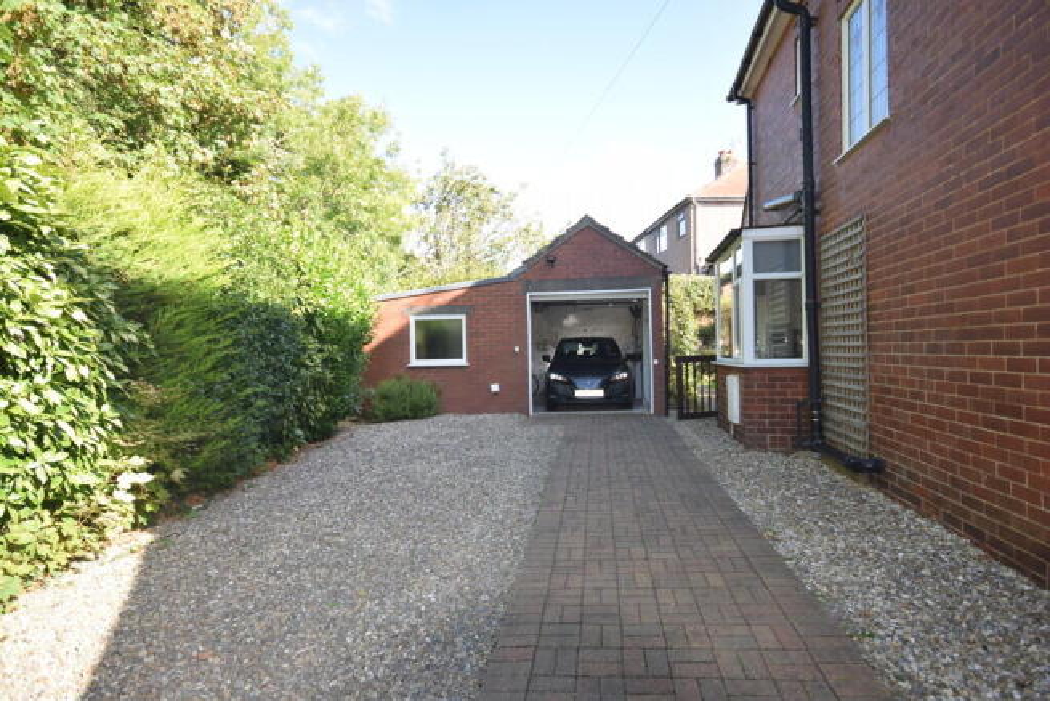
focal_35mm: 20
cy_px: 350
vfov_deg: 63.2
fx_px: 569
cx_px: 525
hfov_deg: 85.4
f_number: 5.6
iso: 140
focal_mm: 13
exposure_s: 1/125
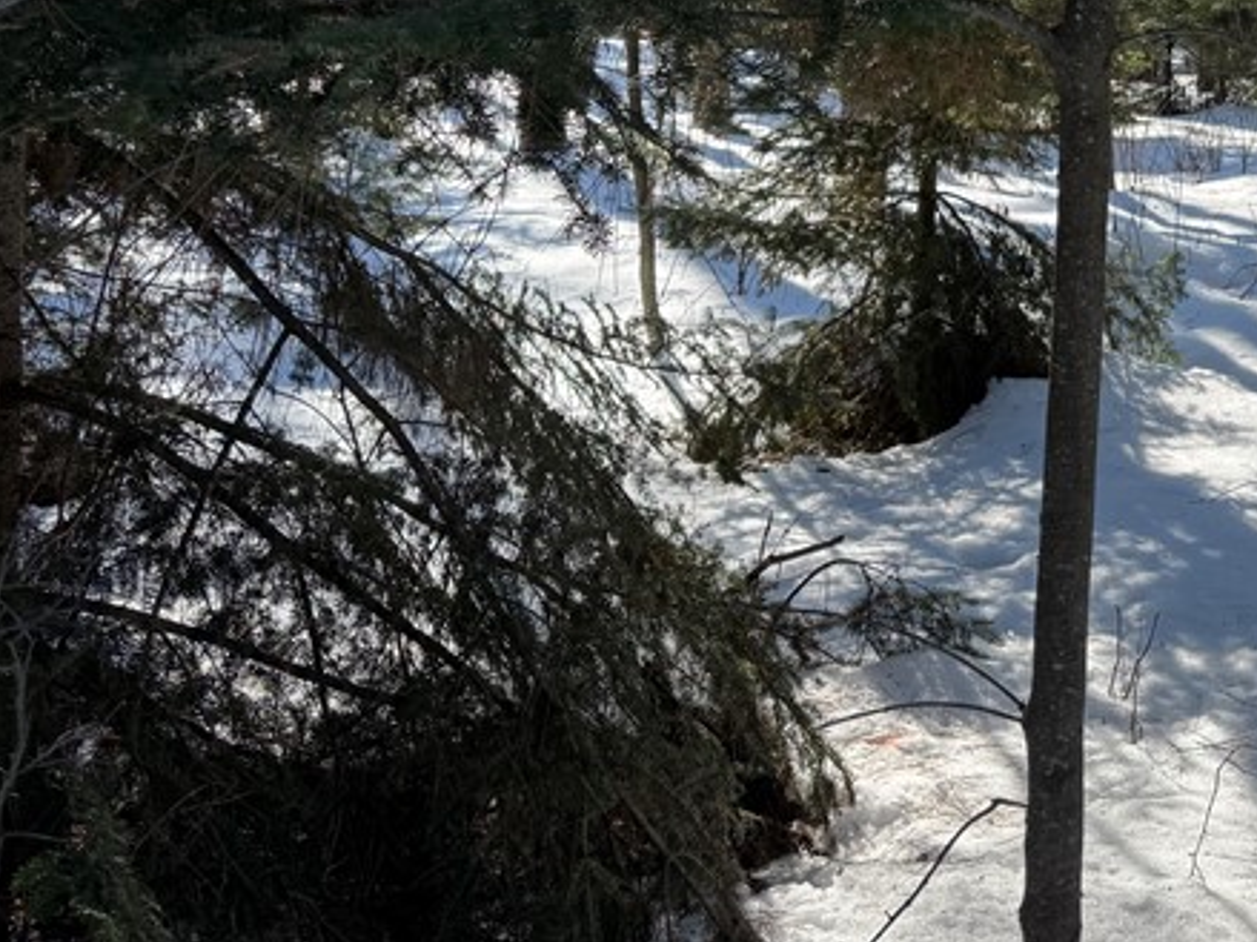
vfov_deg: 25.0
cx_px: 1403
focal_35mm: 56
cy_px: 31
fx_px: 2033
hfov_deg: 30.5
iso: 80
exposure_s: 1/1767
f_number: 1.78
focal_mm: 6.76
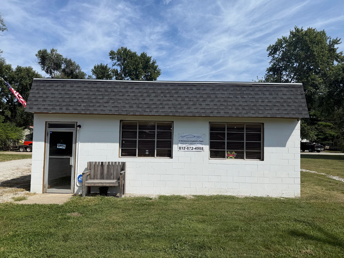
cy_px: 129
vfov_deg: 56.8
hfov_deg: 71.6
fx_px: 239
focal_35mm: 24
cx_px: 172
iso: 80
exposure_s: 1/6711
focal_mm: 6.76
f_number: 1.78
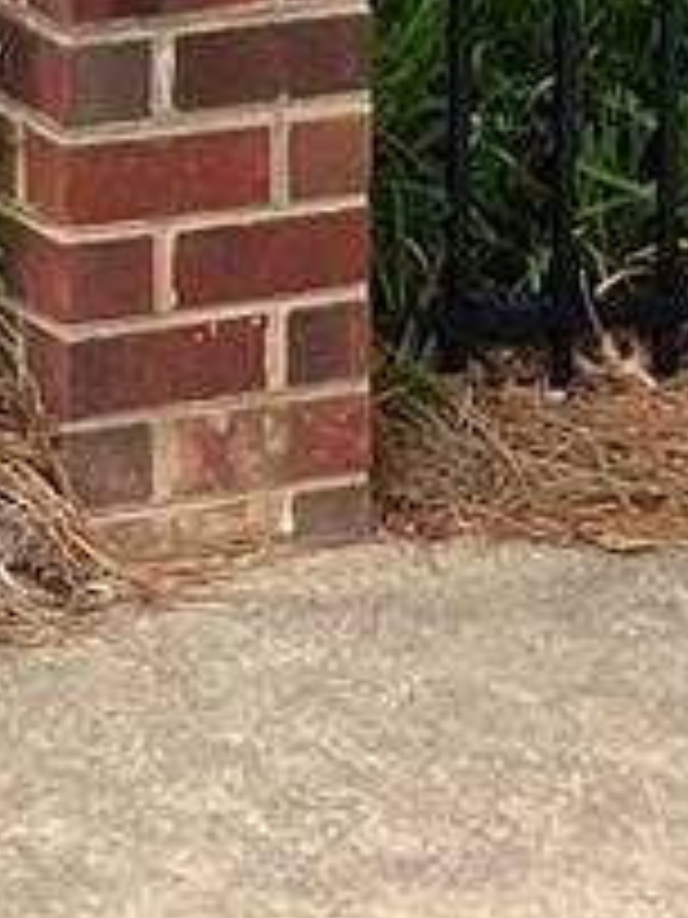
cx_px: 238
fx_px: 5592
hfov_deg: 7.0
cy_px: -2030
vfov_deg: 7.8
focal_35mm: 211
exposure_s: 1/501
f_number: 1.8
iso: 50
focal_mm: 3.99
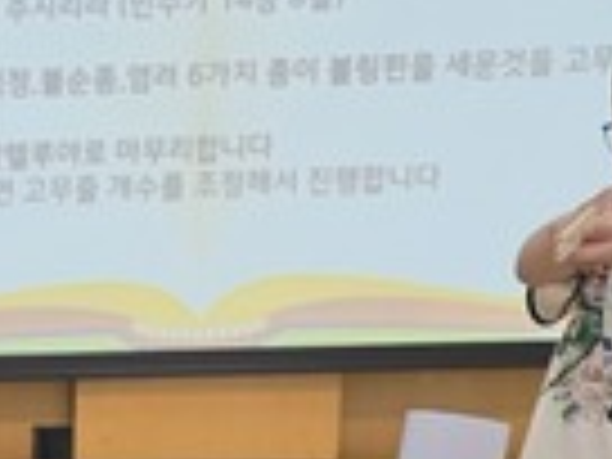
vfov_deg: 12.3
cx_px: -209
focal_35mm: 113
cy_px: 734
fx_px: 1998
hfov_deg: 16.4
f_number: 1.7
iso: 100
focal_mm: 6.3
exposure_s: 1/120
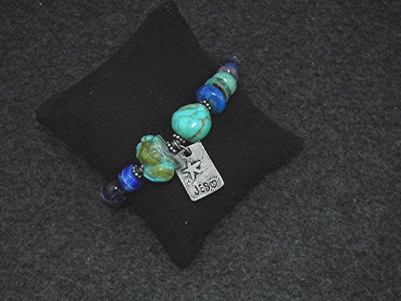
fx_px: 649
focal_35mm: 56
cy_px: 150
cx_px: 190
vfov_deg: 26.1
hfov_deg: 34.3
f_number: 7.8
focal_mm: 9.3
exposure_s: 1/30
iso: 800
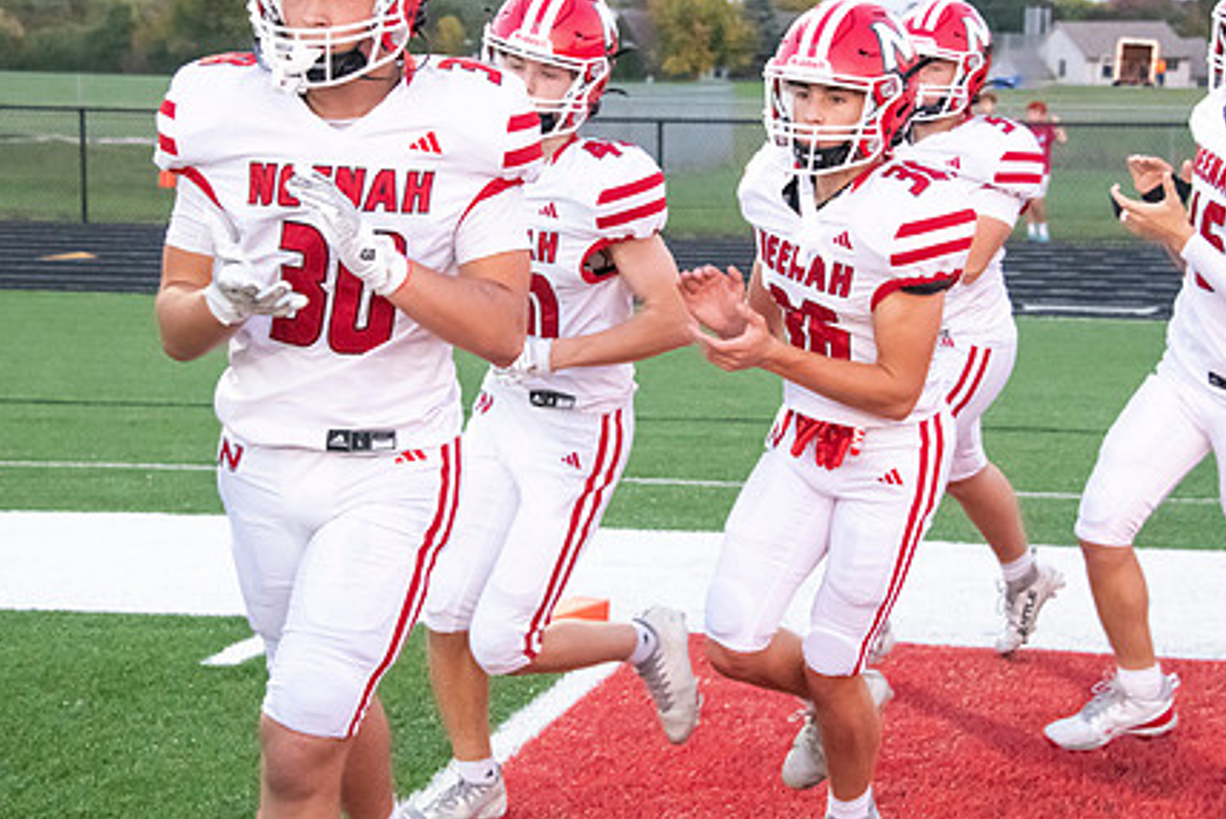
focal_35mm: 84
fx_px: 2863
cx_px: 702
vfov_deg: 16.3
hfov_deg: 24.2
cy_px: 319
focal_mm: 62
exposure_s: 1/640
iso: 10000
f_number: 7.1
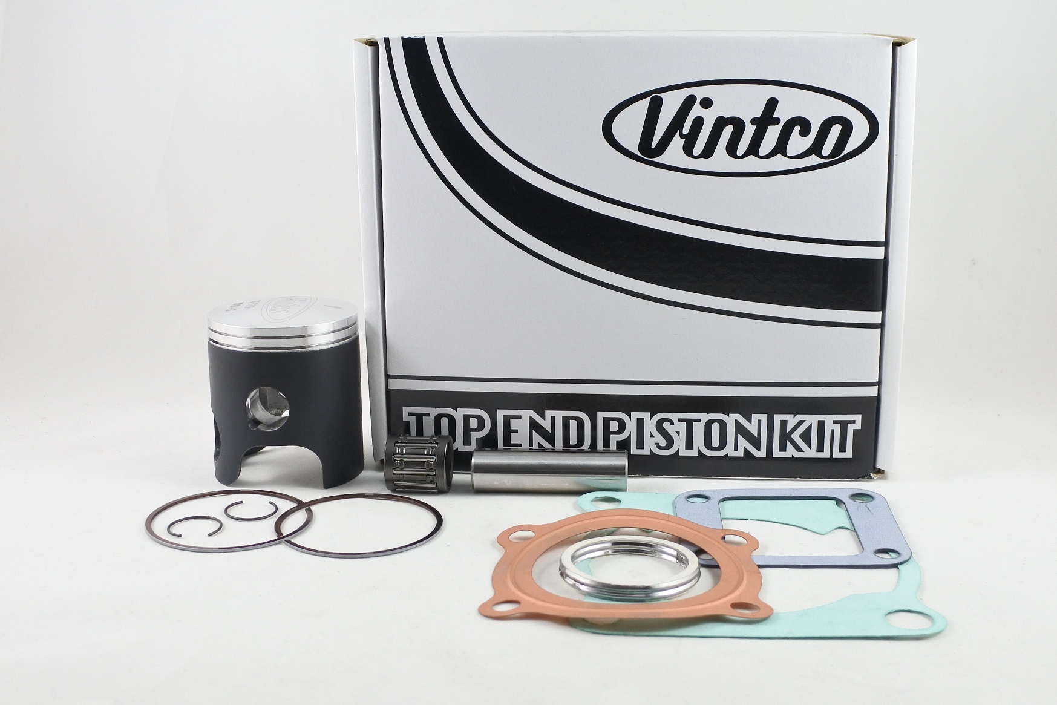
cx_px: 528
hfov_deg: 63.7
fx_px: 851
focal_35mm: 29
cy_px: 352
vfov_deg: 45.0
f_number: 3.5
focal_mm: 10.8
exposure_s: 1/125
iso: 450
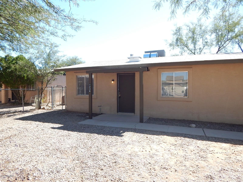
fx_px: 154
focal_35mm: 22
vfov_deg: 61.1
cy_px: 91
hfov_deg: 76.4
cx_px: 122
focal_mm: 4
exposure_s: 1/500
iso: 125
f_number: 3
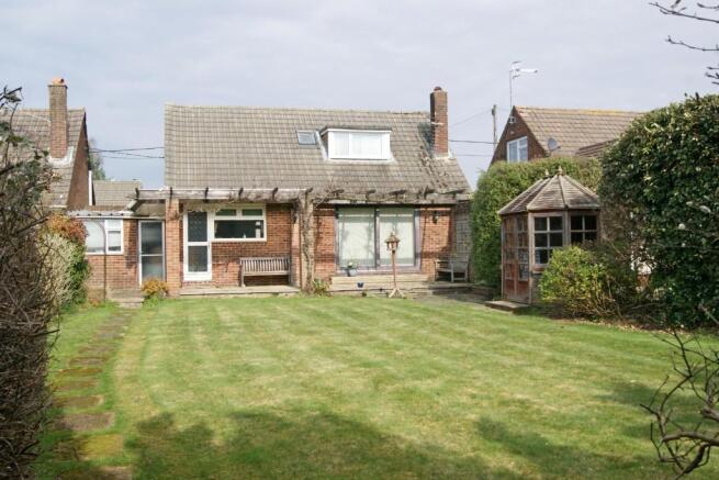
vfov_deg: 36.9
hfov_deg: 53.1
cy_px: 240
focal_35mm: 36
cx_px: 360
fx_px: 719
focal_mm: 24
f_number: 10
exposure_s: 1/400
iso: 400
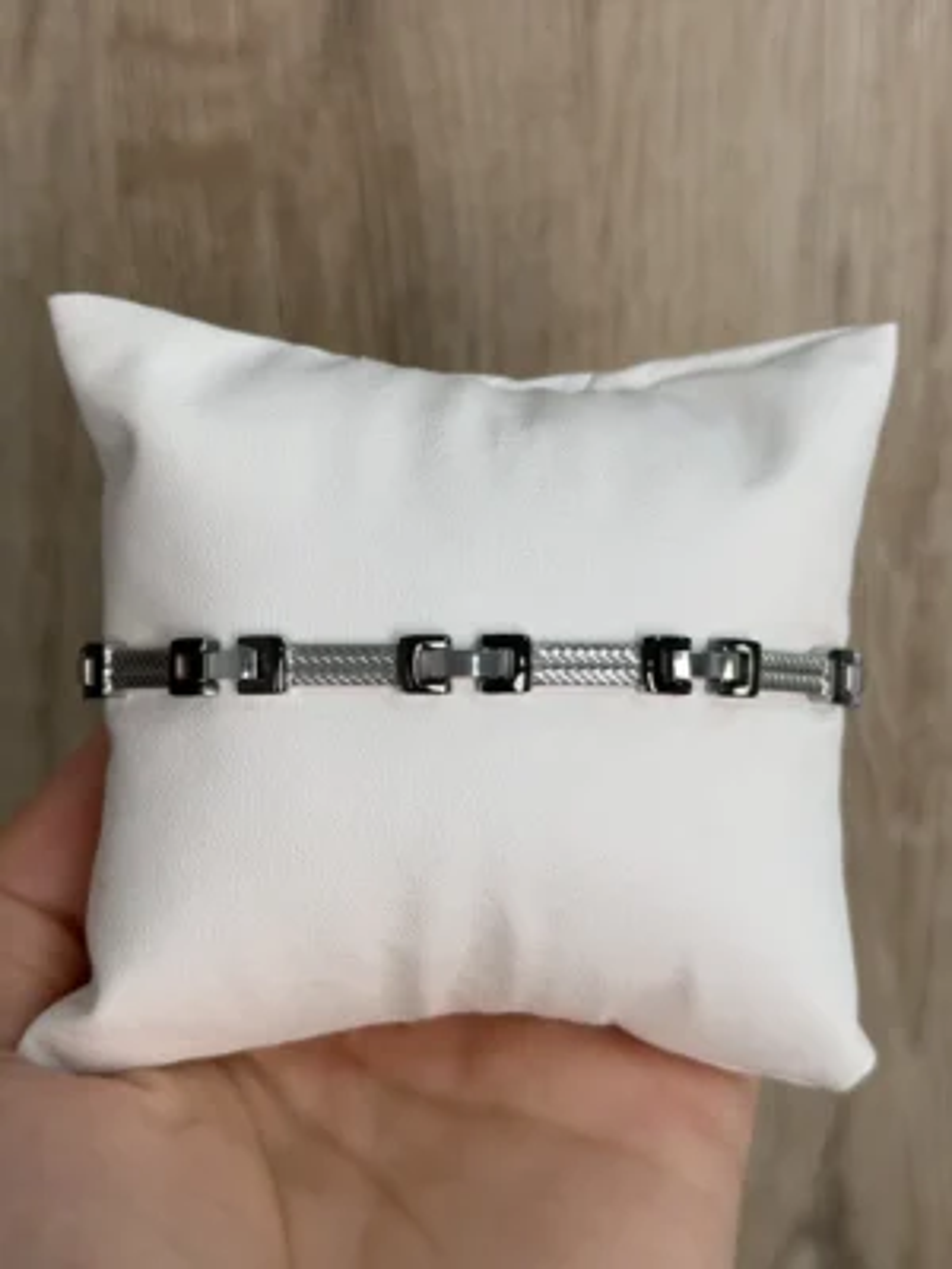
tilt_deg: -15.4
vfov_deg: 39.7
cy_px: 634
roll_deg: -0.4
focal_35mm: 48
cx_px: 476
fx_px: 1760
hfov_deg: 30.3
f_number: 1.78
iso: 64
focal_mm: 6.76
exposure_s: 1/302
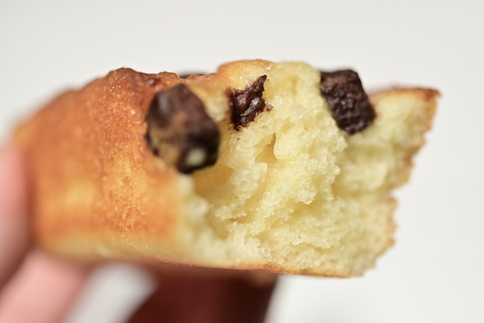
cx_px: 242
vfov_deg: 22.6
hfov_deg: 33.4
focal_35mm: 60
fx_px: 807
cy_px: 162
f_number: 3.5
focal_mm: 60
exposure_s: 1/200
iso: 3200
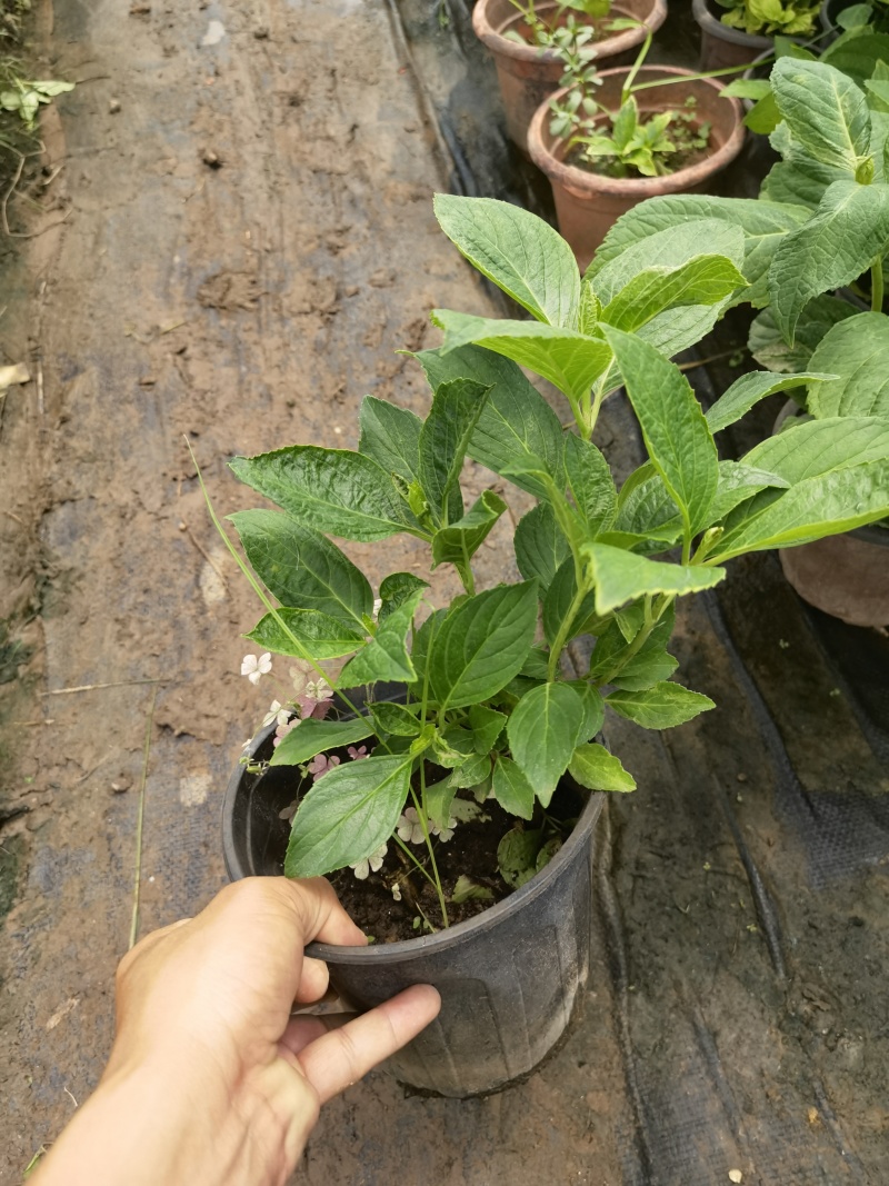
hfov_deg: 51.3
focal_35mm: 27
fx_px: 925
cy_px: 593
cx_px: 444
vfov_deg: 65.3
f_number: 1.9
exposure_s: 1/497
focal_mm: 6.67
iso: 160
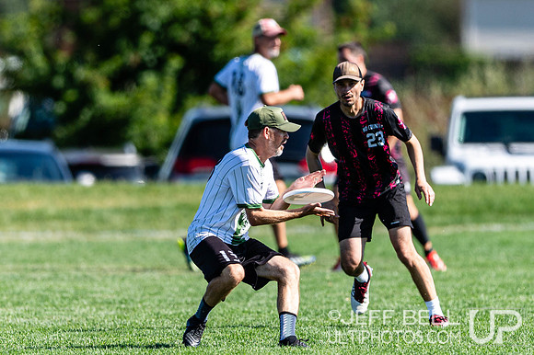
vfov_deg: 1.7
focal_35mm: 816
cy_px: 145
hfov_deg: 2.5
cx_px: 270
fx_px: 12097
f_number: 2.8
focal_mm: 400
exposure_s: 1/2000
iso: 140
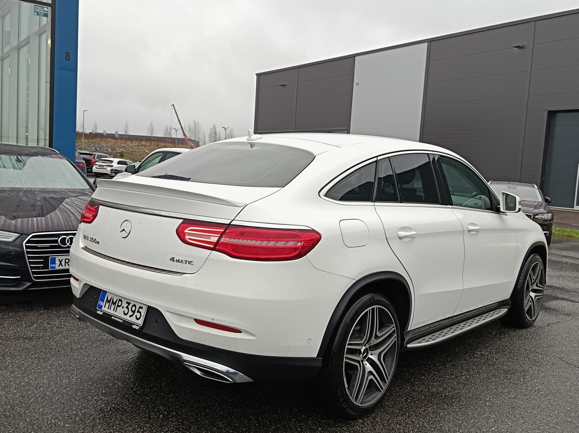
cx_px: 290
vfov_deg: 42.9
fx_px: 551
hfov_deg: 55.4
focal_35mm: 33
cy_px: 216
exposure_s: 1/120
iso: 332
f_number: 1.75
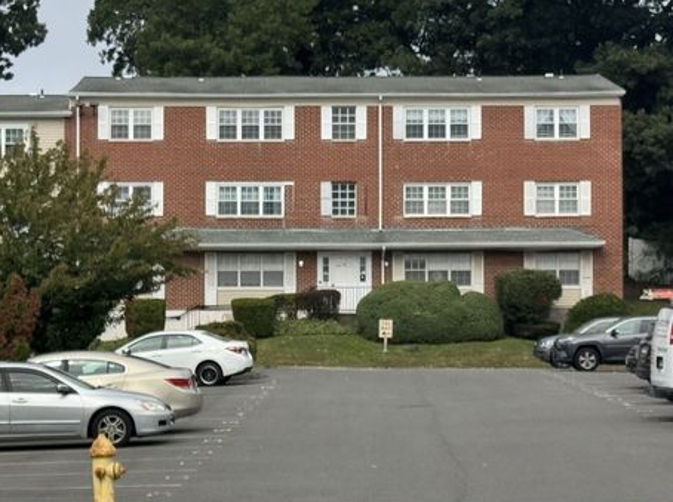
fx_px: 2116
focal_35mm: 109
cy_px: 248
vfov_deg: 13.5
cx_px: 308
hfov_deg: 18.1
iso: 64
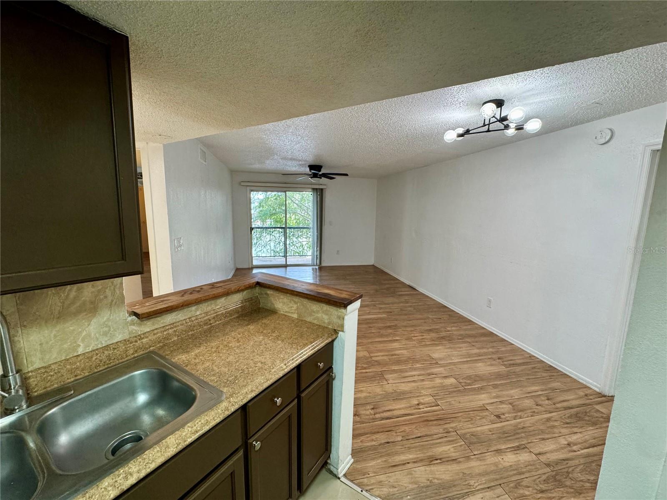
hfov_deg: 102.1
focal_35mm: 14
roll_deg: -1.1
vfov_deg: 85.7
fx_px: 270
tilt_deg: -9.1
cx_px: 334
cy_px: 250
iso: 250
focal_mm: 2.22
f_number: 2.2
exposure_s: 1/120
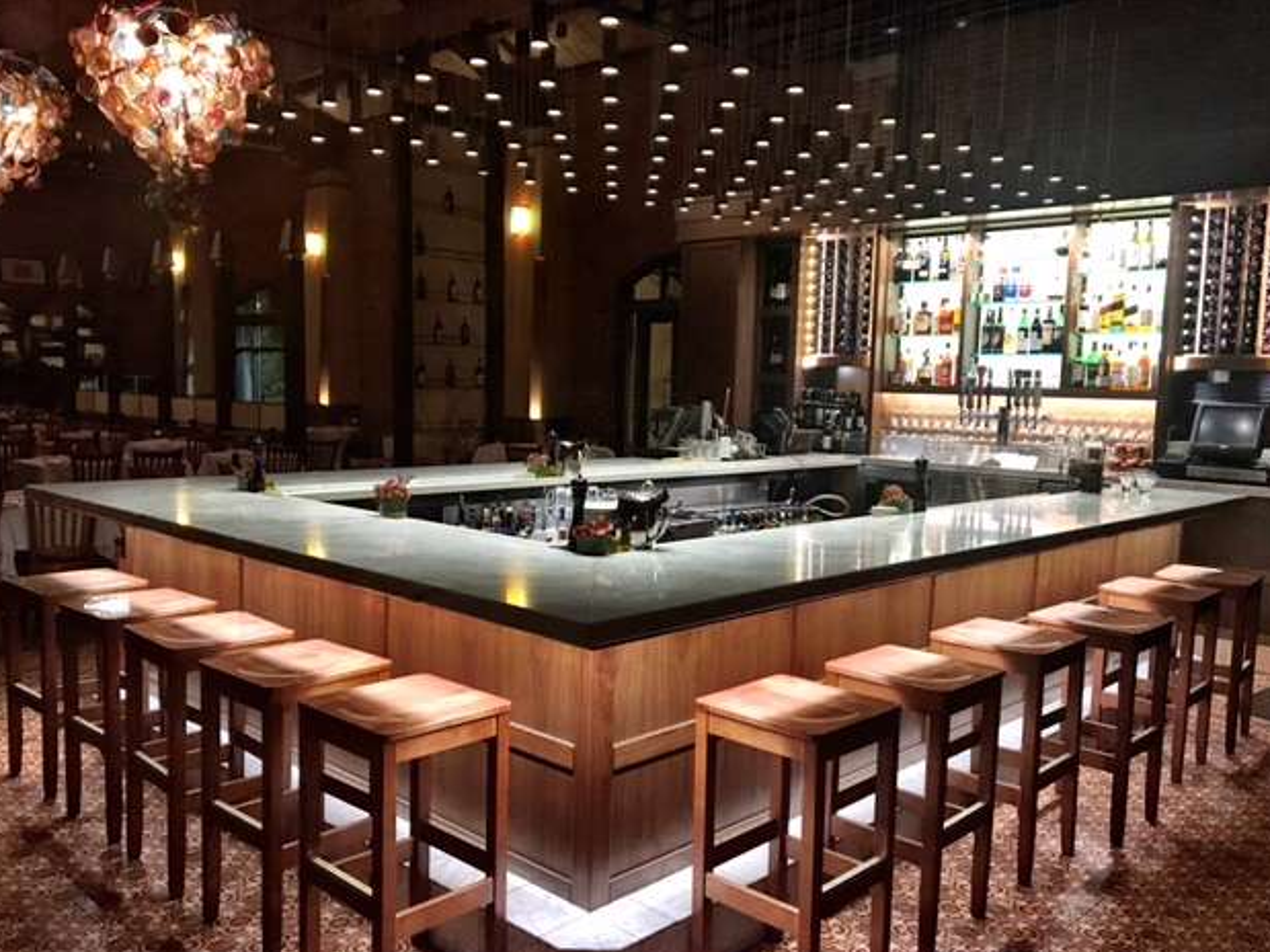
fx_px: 1100
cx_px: 642
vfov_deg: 46.8
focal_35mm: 30
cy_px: 490
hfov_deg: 60.0
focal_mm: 4.15
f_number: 2.2
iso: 200
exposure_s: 1/15
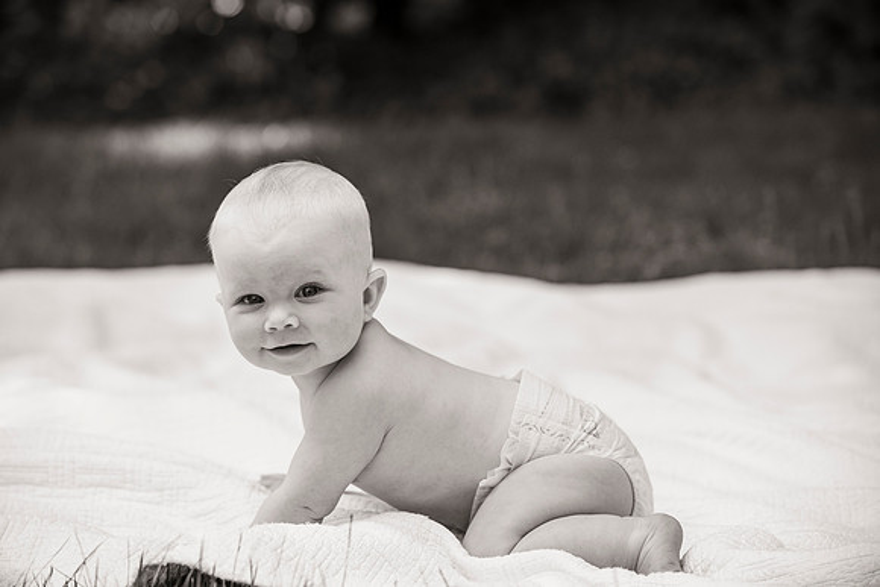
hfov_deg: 17.0
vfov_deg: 11.4
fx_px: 2951
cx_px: 422
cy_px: 305
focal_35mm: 121
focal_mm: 116
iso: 400
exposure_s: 1/1250
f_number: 3.5
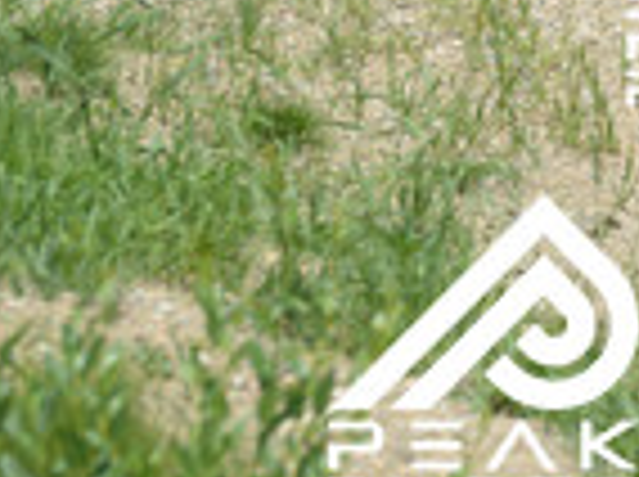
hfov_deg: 3.7
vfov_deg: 2.8
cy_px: -83
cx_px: 801
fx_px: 9749
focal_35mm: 529
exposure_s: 1/640
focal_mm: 195
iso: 200
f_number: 6.3
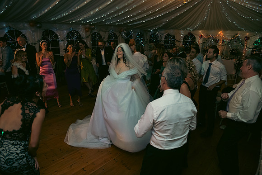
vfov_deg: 53.2
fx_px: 175
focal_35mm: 24
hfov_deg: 73.7
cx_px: 131
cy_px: 88
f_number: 3.5
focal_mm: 24
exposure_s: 1/160
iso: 800
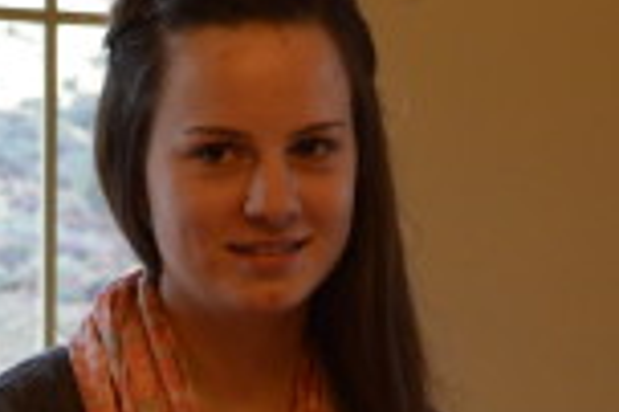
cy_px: 691
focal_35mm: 189
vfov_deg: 7.1
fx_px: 3246
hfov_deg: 10.9
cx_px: 106
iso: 400
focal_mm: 24
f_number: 4.2
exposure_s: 1/80
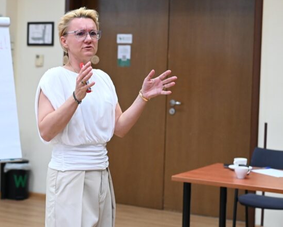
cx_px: 65
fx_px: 737
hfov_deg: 21.5
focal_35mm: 88
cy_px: 89
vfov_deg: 17.4
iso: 2500
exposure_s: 1/640
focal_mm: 50
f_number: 2.8
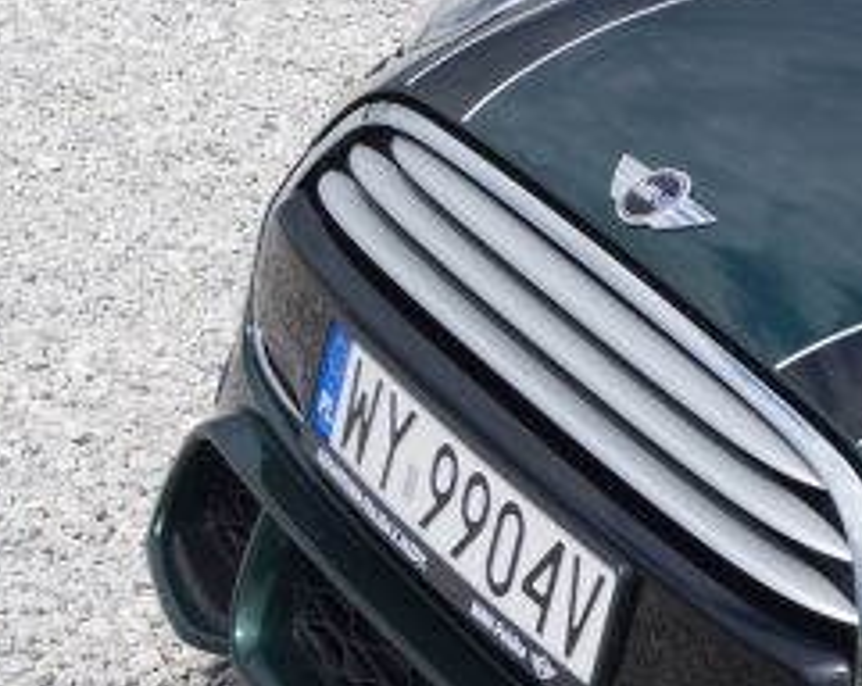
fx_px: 3872
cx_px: 1735
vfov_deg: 10.1
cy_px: 479
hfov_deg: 11.4
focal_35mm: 152
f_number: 8
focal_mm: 26
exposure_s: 1/320
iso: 100
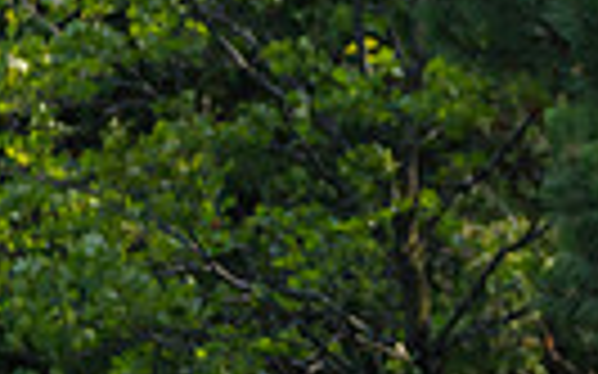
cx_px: 1324
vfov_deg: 1.3
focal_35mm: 1047
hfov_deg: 2.0
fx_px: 17056
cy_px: 712
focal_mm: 140
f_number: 3.2
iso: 400
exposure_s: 1/3200
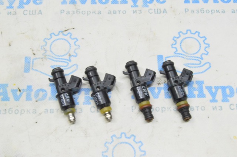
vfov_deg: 23.7
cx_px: 118
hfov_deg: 35.1
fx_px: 375
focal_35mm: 57
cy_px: 78
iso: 6400
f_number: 20
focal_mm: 38
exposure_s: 1/15
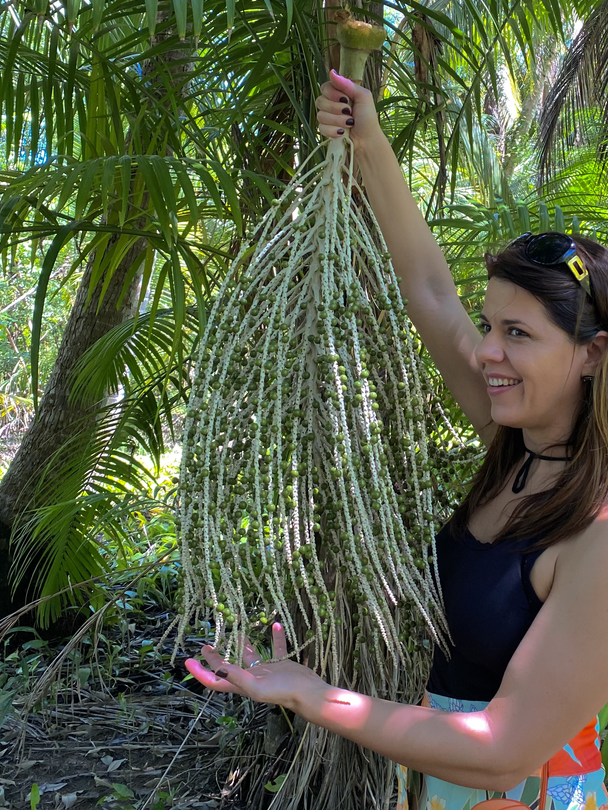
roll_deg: +0.9
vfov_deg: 45.1
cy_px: 267
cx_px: 456
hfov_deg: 34.4
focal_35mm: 41
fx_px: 960
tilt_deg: +6.2
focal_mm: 4.25
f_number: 1.8
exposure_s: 1/121
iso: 100
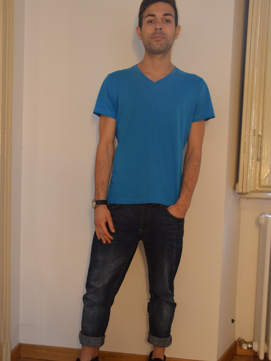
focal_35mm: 44
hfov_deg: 32.8
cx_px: 120
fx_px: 459
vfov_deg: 42.8
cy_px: 210
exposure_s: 1/60
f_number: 3.8
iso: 1400
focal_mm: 24
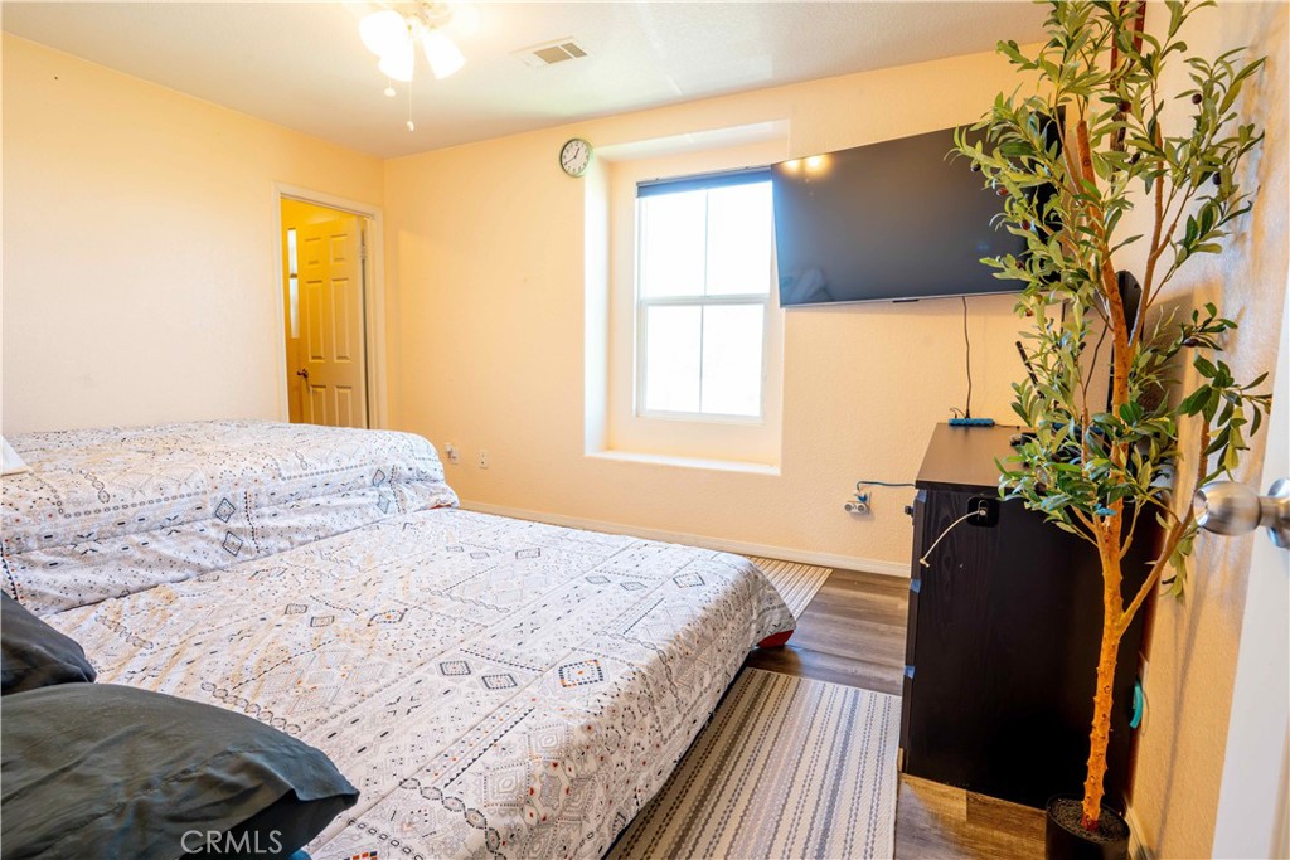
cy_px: 430
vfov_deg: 70.5
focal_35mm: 17
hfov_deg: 93.3
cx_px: 645
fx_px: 609
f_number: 9
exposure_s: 1/10
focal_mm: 17
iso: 500
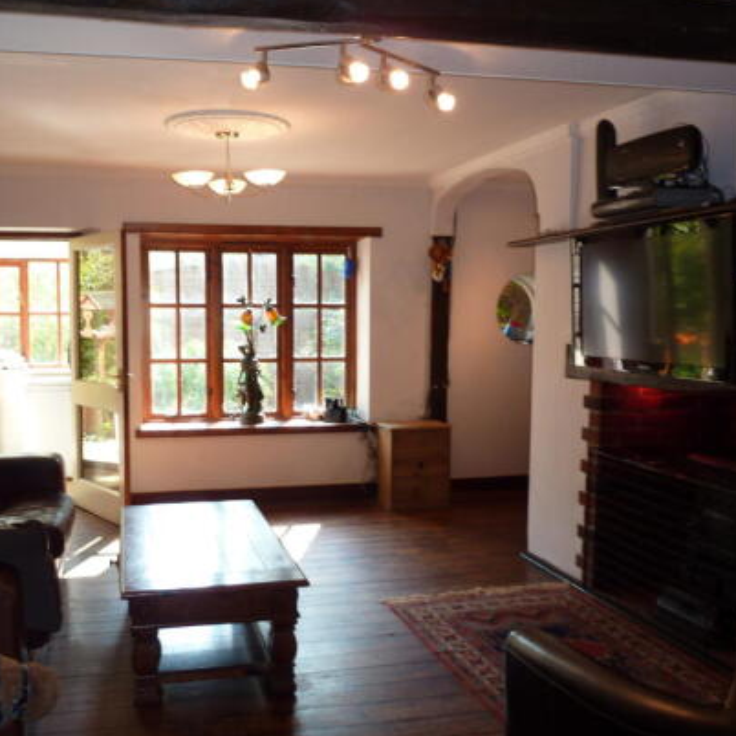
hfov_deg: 50.7
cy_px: 393
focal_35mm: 32
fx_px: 770
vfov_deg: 51.1
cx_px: 283
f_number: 3.3
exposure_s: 1/40
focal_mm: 4.1
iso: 100
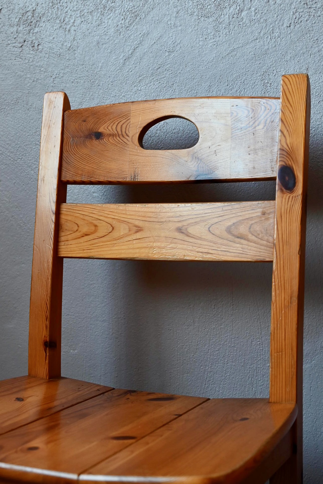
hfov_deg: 34.2
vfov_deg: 49.5
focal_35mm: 39
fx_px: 524
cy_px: 242
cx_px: 162
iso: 800
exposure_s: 1/60
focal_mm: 39
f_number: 4
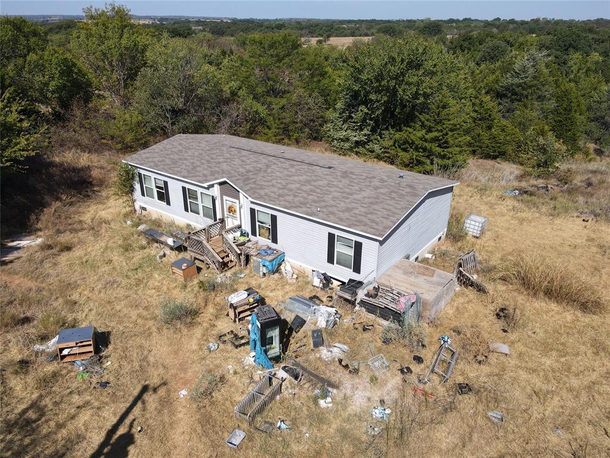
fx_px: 423
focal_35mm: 24
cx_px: 305
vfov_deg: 56.8
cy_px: 229
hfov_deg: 71.6
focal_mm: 4.5
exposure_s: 1/800
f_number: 2.8
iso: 100
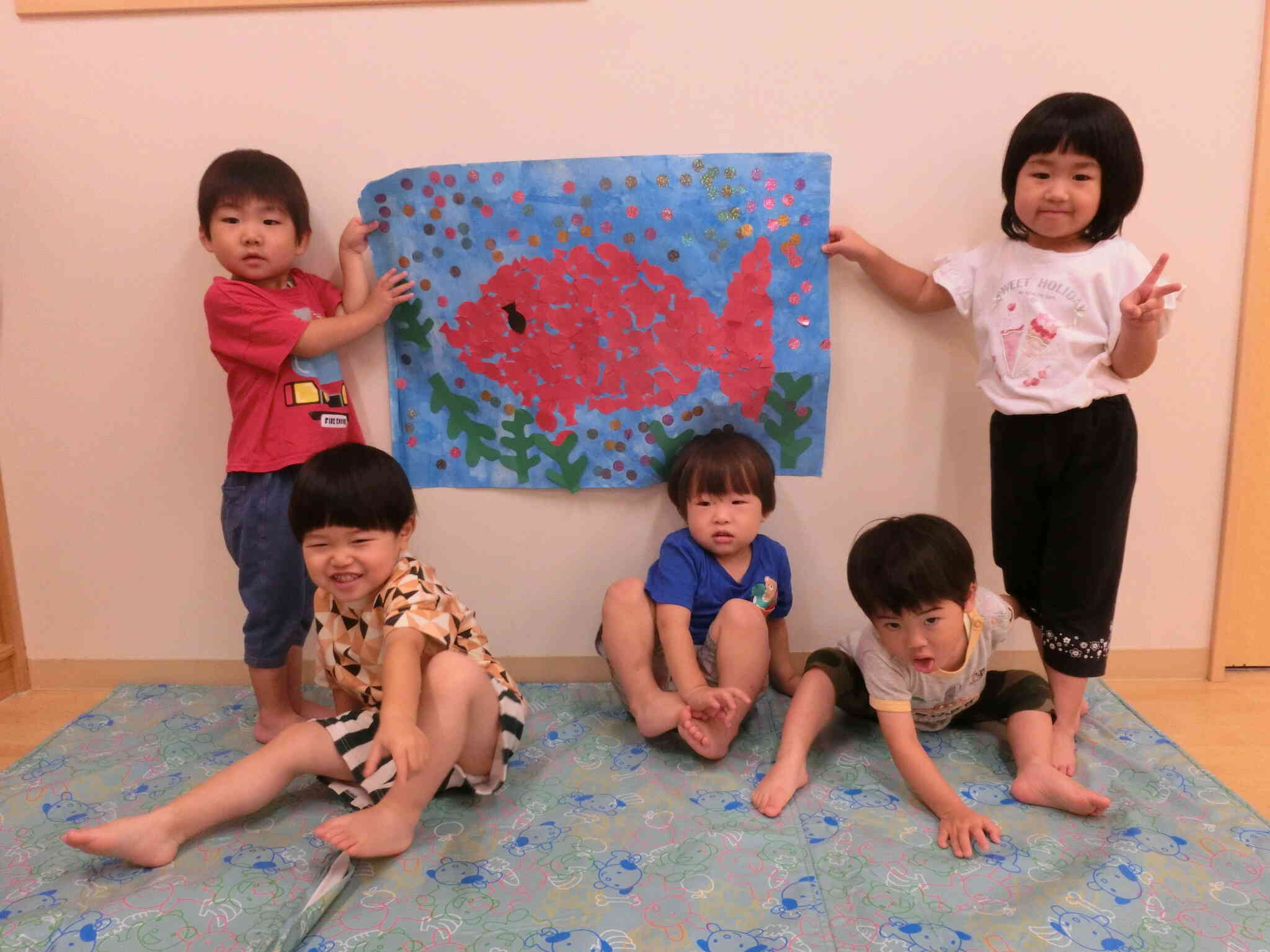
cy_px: 476
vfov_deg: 54.9
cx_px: 635
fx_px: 917
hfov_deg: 69.4
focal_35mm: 25
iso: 400
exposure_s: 1/80
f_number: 3.5
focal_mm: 4.5
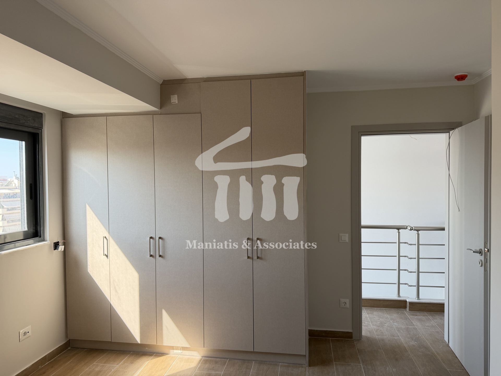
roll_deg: +0.2
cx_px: 250
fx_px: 347
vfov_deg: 56.8
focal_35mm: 24
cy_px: 188
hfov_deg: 71.6
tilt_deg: -1.5
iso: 80
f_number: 1.78
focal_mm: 6.76
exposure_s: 1/275
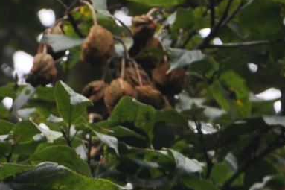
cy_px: 482
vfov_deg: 1.6
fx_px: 6906
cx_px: -157
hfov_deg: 2.4
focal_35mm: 873
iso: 200
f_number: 6.3
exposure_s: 1/160
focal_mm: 105
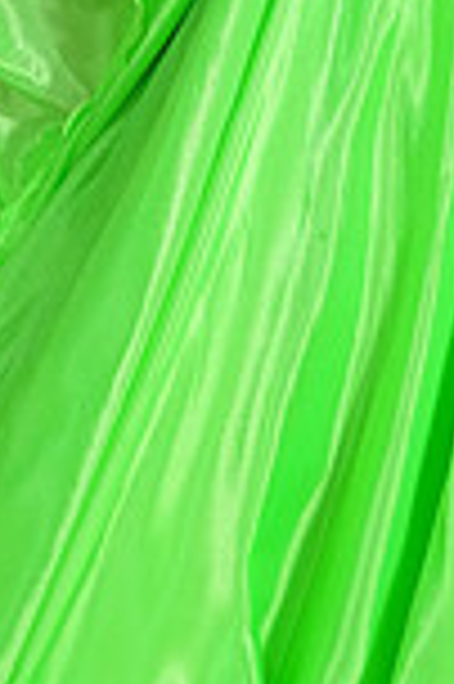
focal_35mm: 310
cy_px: -374
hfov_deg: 4.4
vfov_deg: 6.6
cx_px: 515
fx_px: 5877
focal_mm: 81
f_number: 7.1
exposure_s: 1/250
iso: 2500
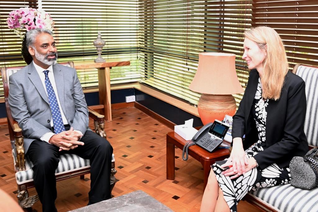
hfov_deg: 65.5
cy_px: 106
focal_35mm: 28
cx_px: 159
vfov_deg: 46.4
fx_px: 247
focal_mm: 28
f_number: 8
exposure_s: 1/160
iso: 3200
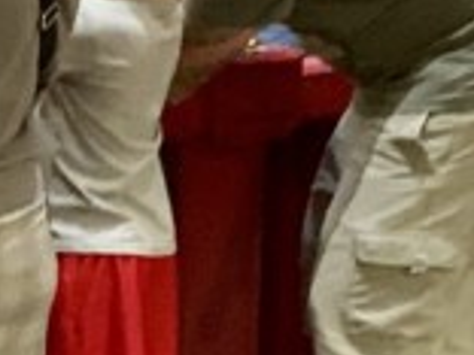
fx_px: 2739
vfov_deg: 7.3
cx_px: -714
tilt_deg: -3.1
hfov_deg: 8.8
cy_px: -149
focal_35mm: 200
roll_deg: -2.5
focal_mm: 4.25
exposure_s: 1/24
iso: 640
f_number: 1.8
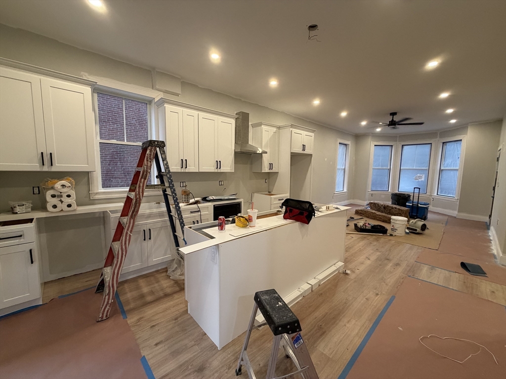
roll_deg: -0.9
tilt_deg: -6.3
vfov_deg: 85.7
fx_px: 205
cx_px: 253
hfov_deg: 102.1
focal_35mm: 14
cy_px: 190
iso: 250
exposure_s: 1/60
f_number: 2.2
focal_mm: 2.22
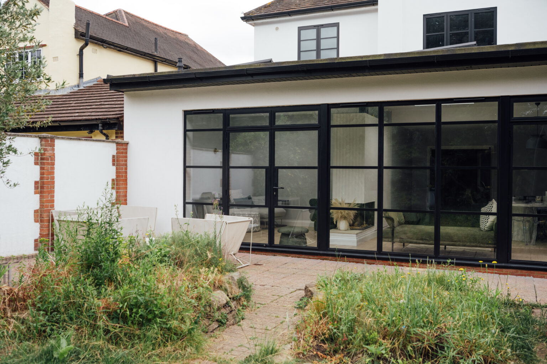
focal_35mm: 35
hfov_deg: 54.4
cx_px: 274
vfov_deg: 37.9
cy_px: 182
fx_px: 532
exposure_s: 1/640
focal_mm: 35
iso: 320
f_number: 4.5
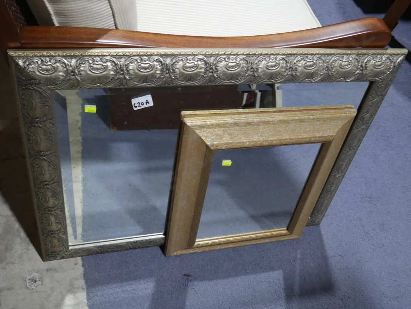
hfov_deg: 49.0
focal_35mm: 38
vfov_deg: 37.8
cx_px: 206
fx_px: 451
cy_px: 154
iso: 320
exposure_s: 1/60
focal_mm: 19
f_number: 4.1
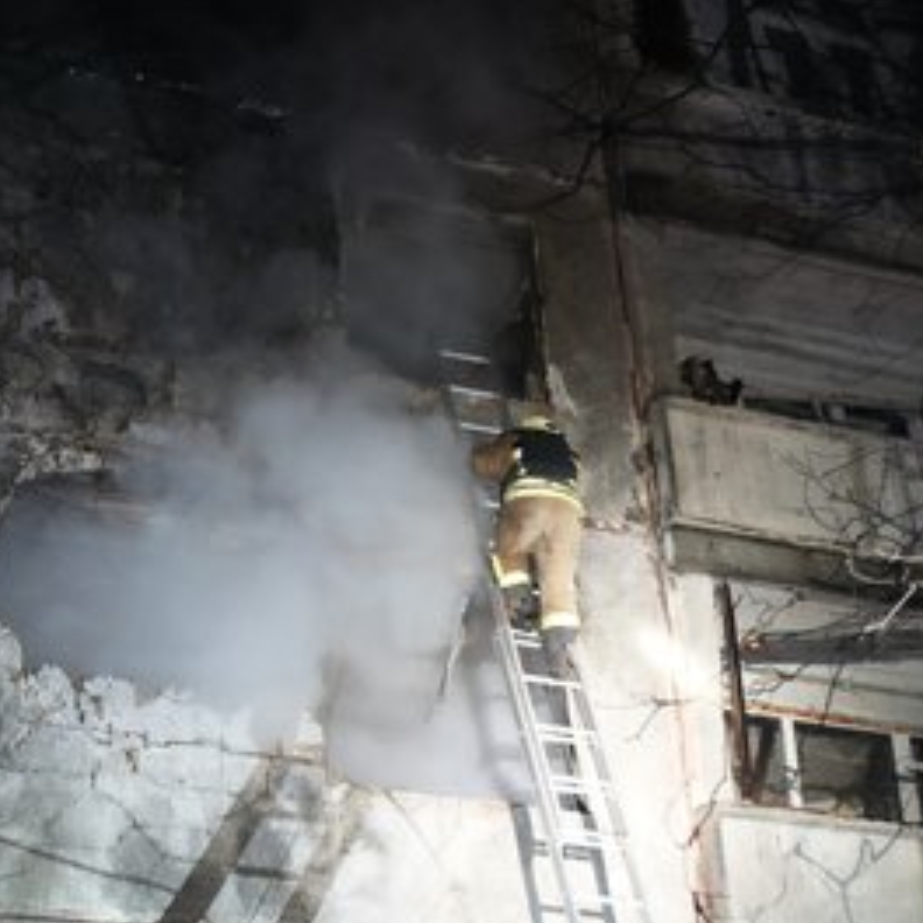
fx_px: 2021
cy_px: 463
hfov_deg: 25.7
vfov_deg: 25.7
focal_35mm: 67
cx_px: 378
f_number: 2.8
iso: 12800
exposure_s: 1/50
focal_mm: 52
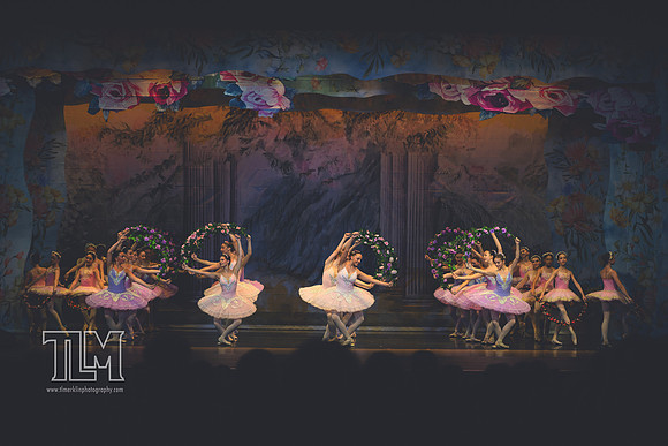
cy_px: 223
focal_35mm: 90
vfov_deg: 15.2
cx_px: 334
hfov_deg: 22.6
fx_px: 1670
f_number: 2.8
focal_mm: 90
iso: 640
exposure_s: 1/500
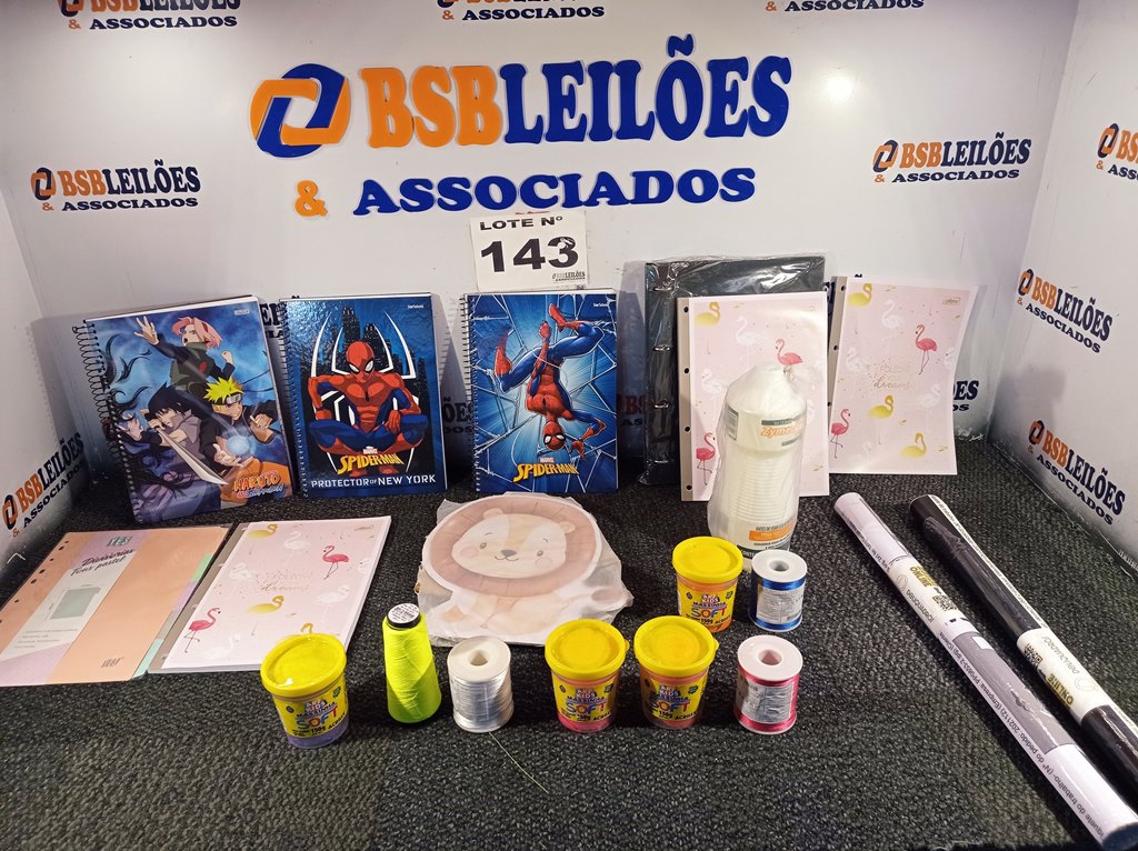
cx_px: 569
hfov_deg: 63.5
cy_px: 426
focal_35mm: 28
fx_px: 920
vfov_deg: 49.7
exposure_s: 1/120
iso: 129
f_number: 1.79
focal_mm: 4.7
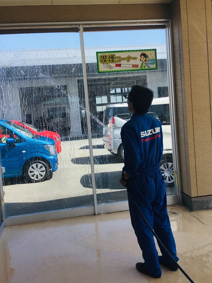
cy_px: 128
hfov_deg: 40.7
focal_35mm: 35
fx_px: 286
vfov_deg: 52.6
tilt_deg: -3.9
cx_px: 103
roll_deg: +5.3
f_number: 2.4
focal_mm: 3.3
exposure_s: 1/769
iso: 25
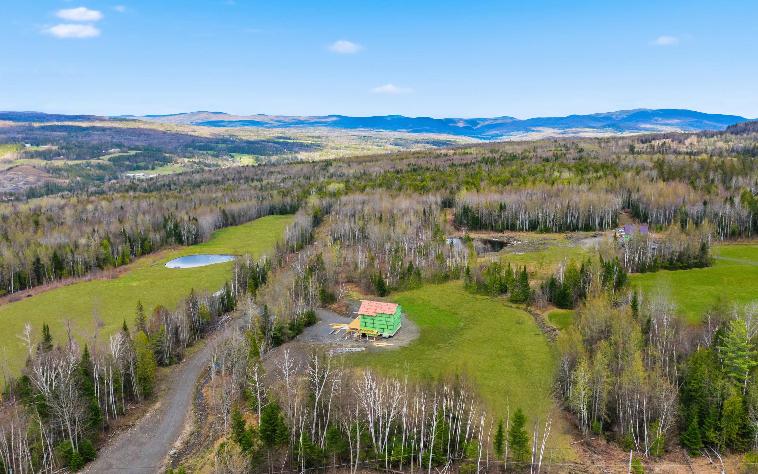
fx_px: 537
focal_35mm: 26
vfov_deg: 47.6
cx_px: 375
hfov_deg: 70.4
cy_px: 230
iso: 210
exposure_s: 1/1250
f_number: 2.8
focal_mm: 12.3
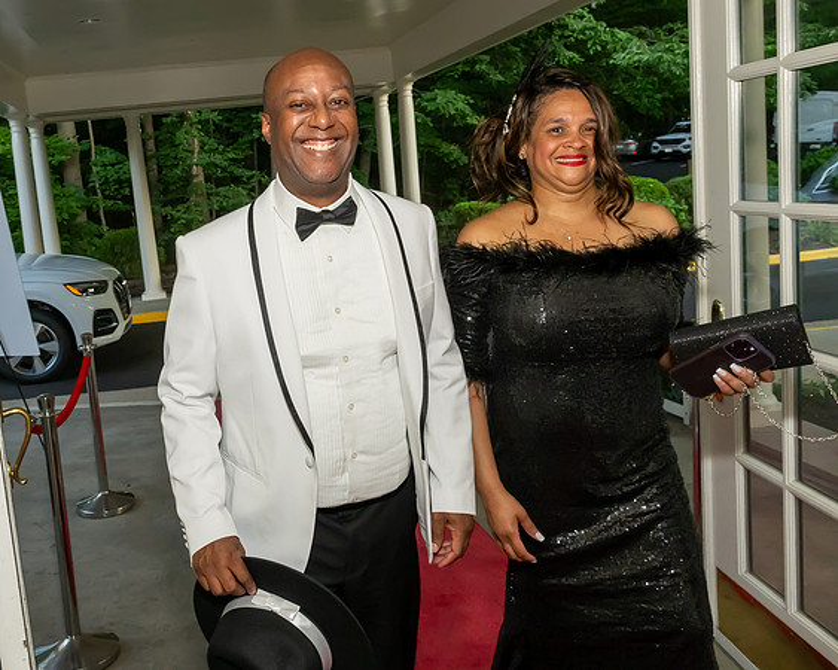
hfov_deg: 54.6
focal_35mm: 32
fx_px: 789
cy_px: 292
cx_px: 270
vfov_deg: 45.9
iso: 1000
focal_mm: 17
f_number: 7.1
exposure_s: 1/250
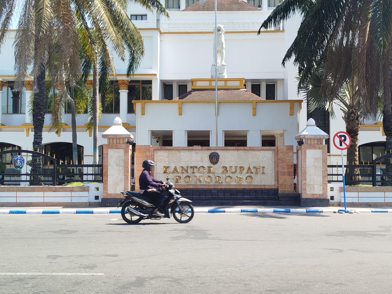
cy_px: 147
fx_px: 544
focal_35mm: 48
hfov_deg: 39.7
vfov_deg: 30.3
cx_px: 196
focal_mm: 5.31
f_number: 1.7
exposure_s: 1/367
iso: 50
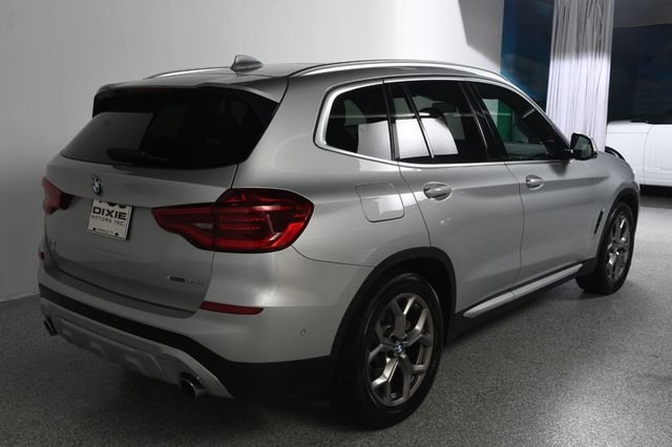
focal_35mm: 36
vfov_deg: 36.8
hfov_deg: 53.2
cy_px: 224
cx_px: 336
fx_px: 672
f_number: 11
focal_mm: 24
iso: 100
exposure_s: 1/160
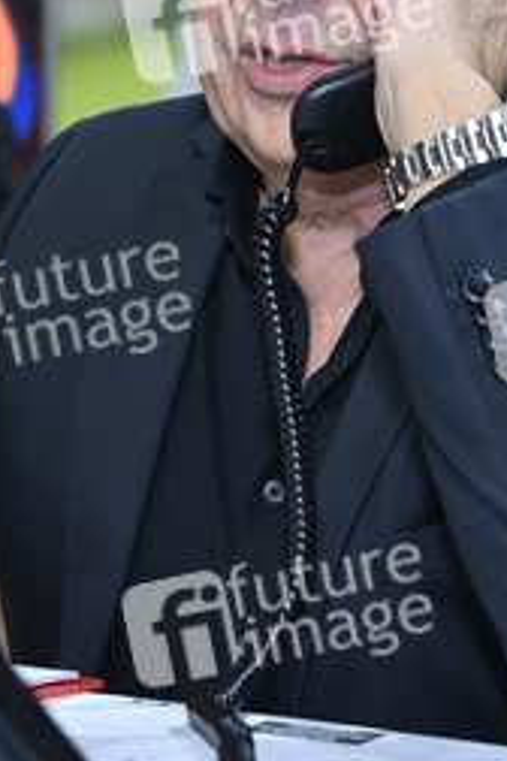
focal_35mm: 65
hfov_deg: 20.8
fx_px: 1373
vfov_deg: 30.3
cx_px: 365
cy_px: 163
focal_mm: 41
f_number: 4
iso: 1000
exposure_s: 1/200
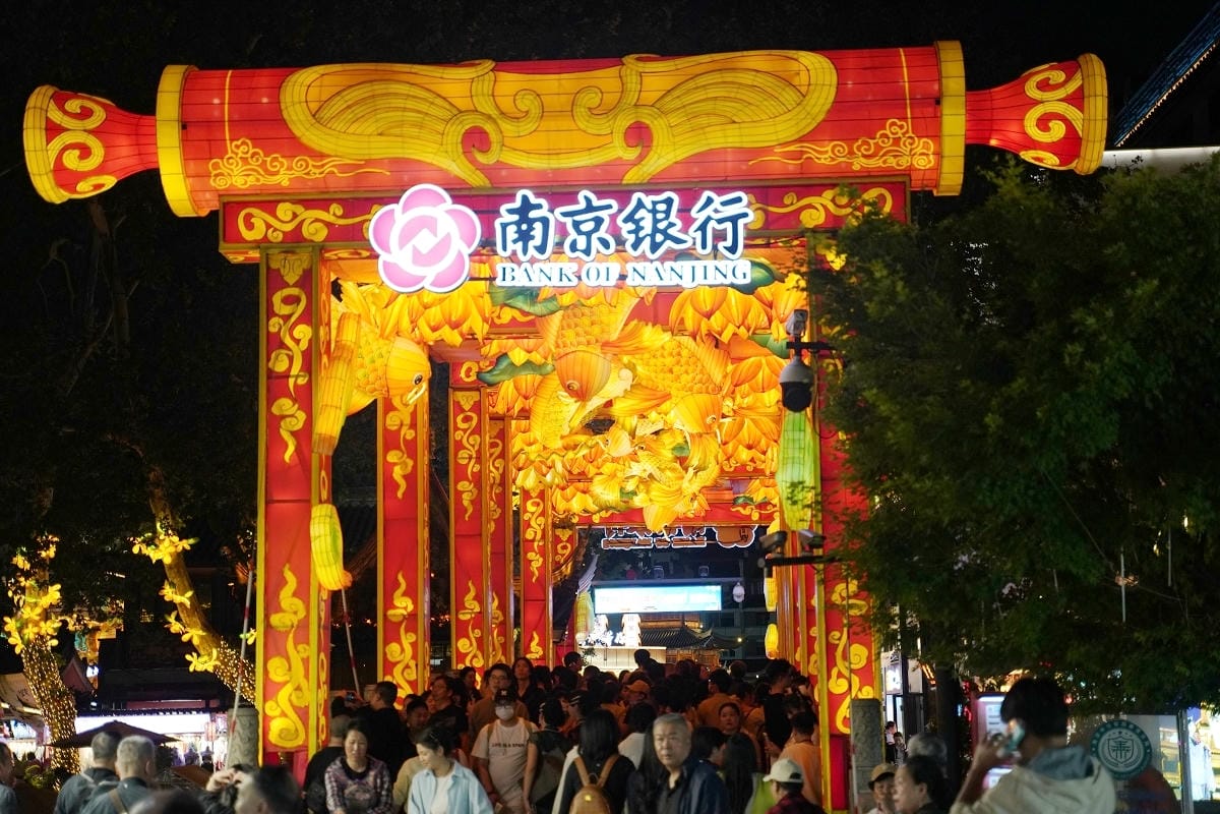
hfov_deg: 31.4
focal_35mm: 64
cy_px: 407
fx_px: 2169
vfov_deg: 21.2
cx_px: 610
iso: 1600
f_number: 3.2
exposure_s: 1/160
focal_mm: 64
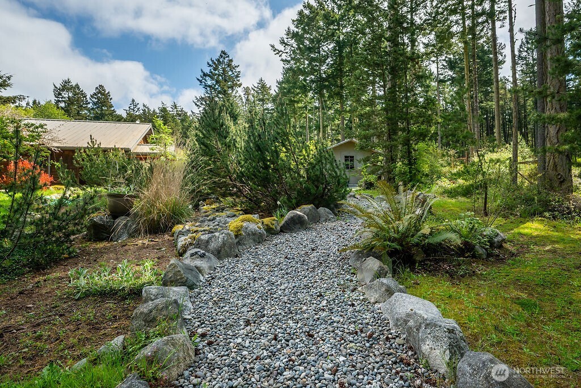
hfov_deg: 88.4
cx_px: 290
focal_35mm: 18
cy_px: 194
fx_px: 299
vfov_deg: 66.0
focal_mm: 18.5
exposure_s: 1/1250
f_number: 5.6
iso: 100
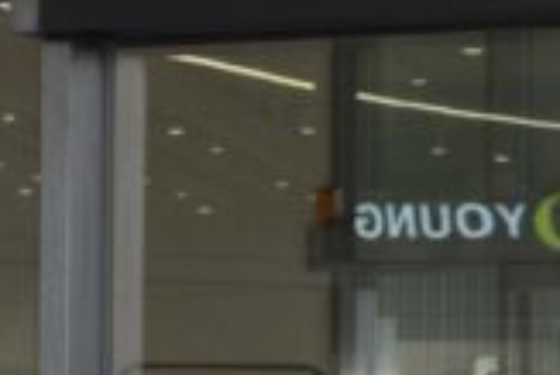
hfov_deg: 5.9
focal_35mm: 346
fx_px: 5387
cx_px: 811
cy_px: 263
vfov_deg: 4.0
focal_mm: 55
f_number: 5.6
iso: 640
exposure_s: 1/160
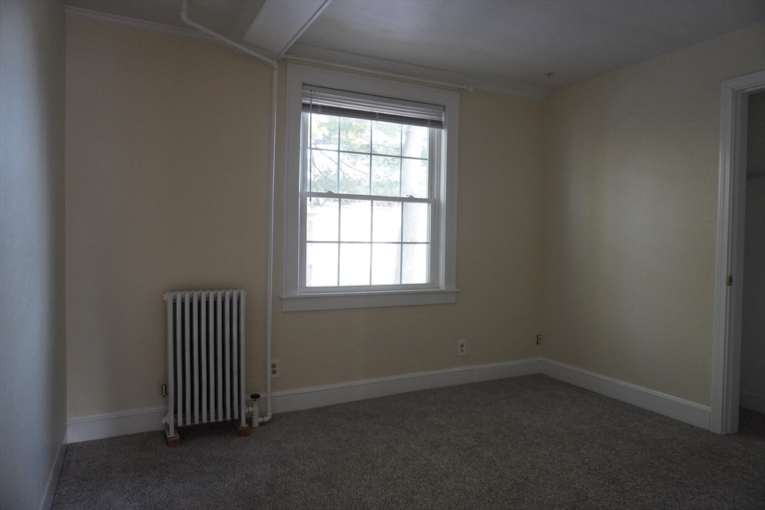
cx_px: 382
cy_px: 255
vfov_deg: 53.1
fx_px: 510
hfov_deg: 73.7
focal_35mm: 24
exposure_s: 1/160
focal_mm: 16
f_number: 3.5
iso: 2000
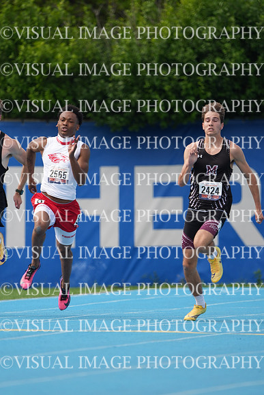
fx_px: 6596
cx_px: 132
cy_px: 198
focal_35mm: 600
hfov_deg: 2.3
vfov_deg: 3.4
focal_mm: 600
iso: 500
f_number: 6.3
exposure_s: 1/1000
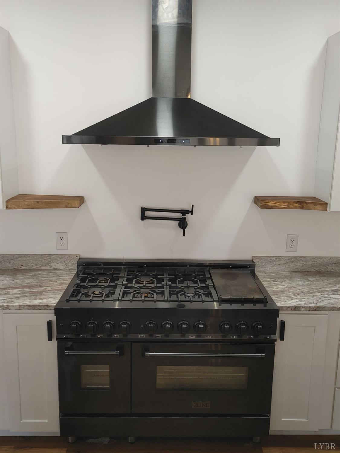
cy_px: 226
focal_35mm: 33
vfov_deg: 55.4
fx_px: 432
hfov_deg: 42.9
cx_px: 170
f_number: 1.8
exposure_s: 1/60
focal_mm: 5.58
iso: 100
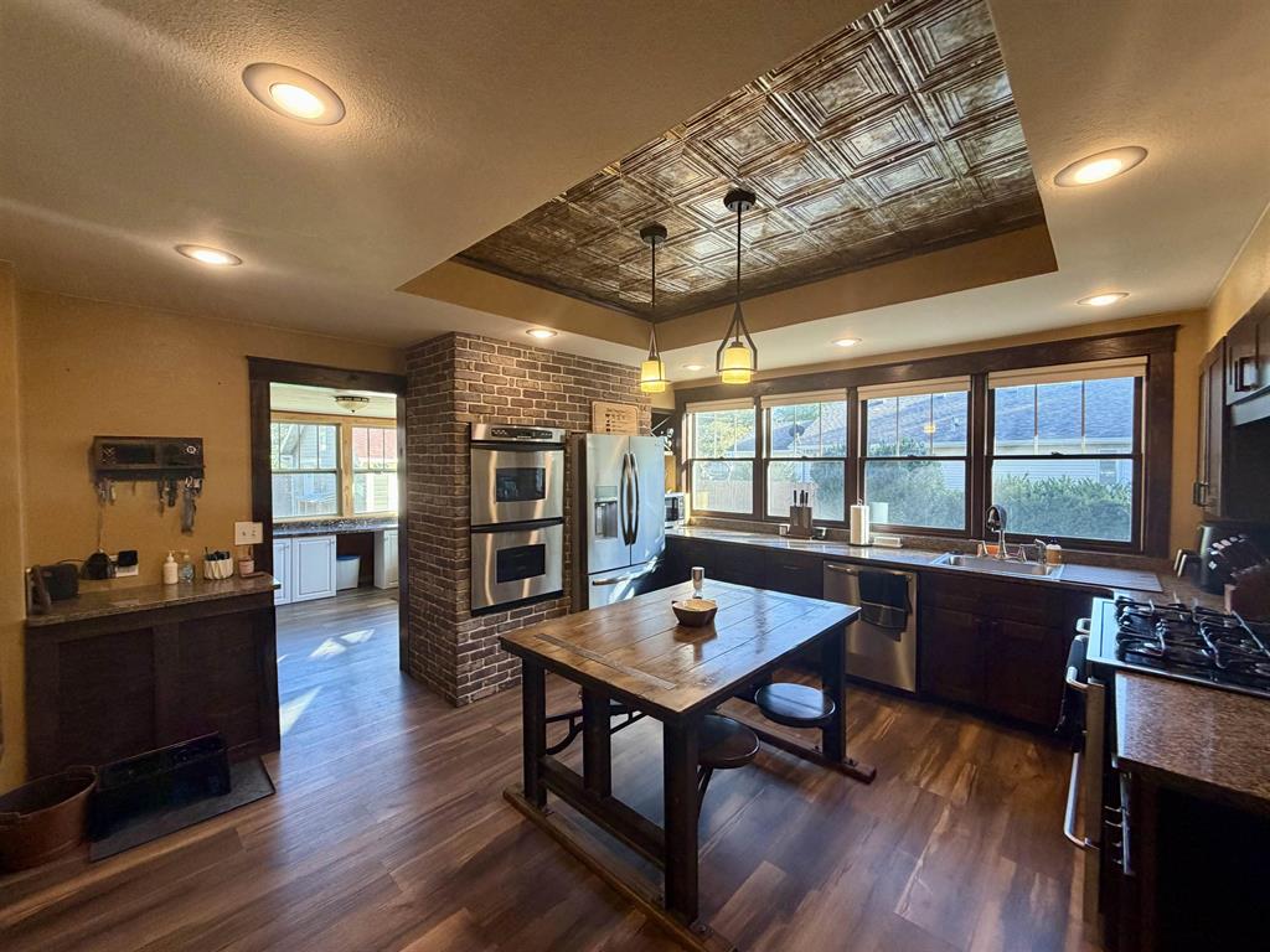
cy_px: 476
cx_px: 635
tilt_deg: -2.3
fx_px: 514
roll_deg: +0.8
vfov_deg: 85.7
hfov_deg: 102.1
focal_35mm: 14
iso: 200
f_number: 2.2
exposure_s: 1/60
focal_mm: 2.22
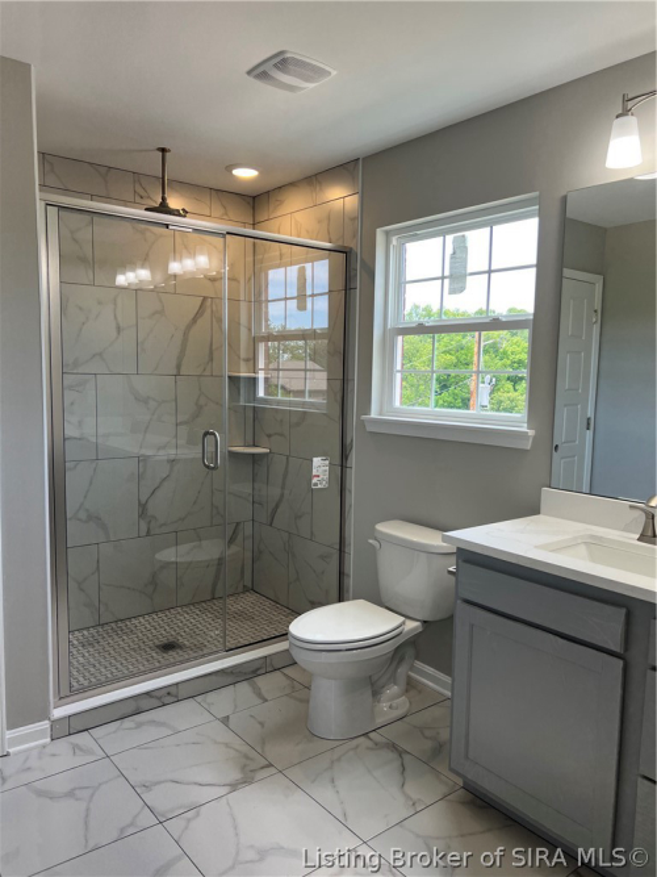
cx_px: 328
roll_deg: -1.9
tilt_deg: -5.3
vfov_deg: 67.3
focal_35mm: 26
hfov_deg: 53.0
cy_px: 438
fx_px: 658
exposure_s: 1/175
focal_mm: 5.7
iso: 40
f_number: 1.5
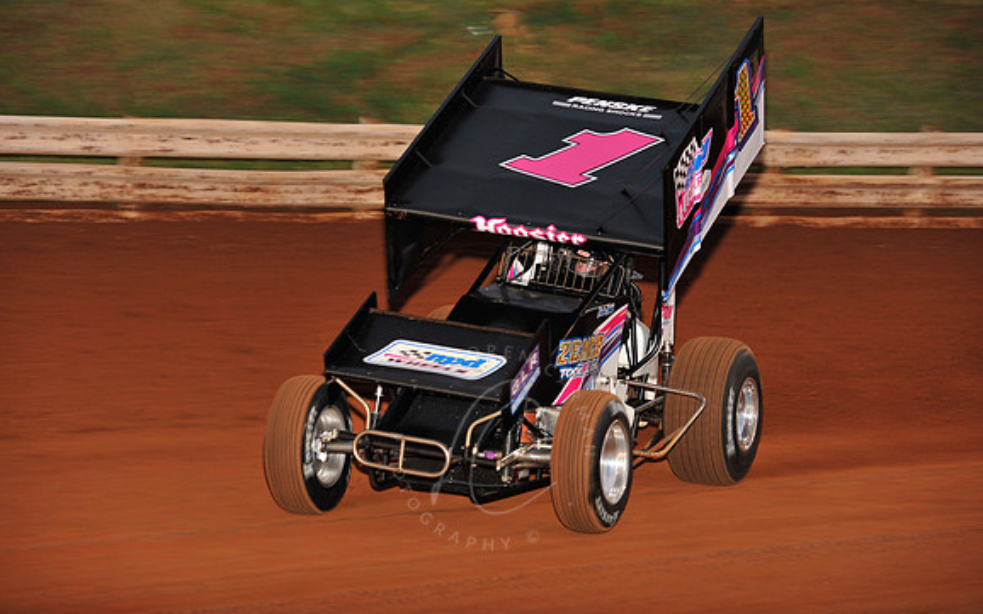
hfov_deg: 15.1
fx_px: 3696
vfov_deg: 9.5
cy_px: 291
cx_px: 492
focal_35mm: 138
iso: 800
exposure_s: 1/320
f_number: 5.6
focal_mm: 135
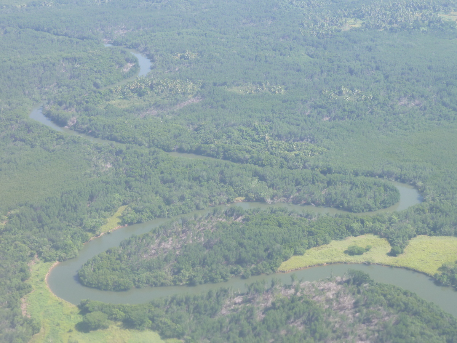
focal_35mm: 72
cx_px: 228
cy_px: 172
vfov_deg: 20.4
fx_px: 951
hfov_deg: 27.0
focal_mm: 11.9
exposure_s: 1/125
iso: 80
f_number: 4.1
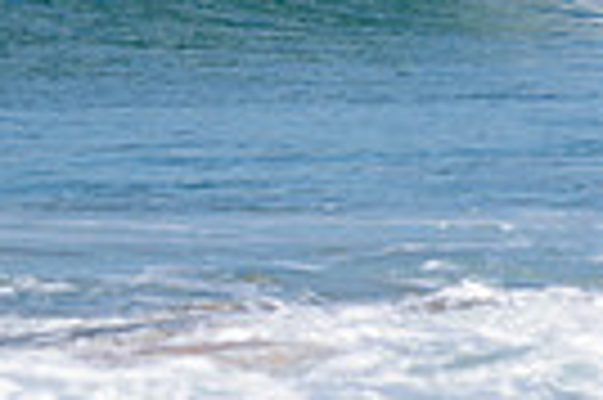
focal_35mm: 2167
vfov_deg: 0.6
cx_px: -472
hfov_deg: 1.0
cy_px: -97
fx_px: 36253
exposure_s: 1/2000
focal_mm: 500
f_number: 5.6
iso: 100
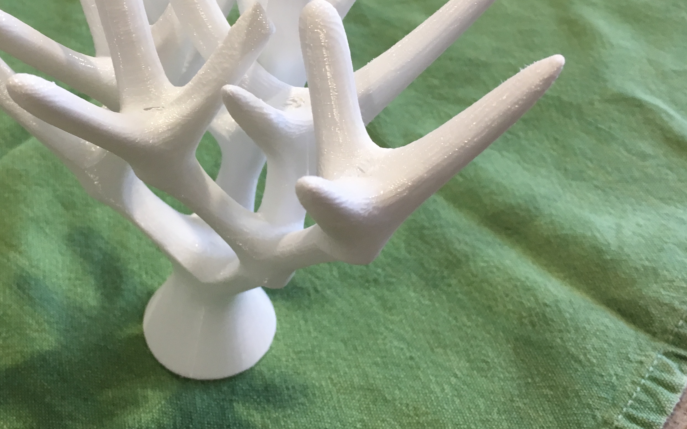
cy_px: 114
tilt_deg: -40.5
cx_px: 230
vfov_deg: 25.6
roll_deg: +1.0
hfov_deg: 39.8
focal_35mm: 50
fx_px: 936
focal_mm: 4.15
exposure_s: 1/30
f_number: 2.2
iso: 64
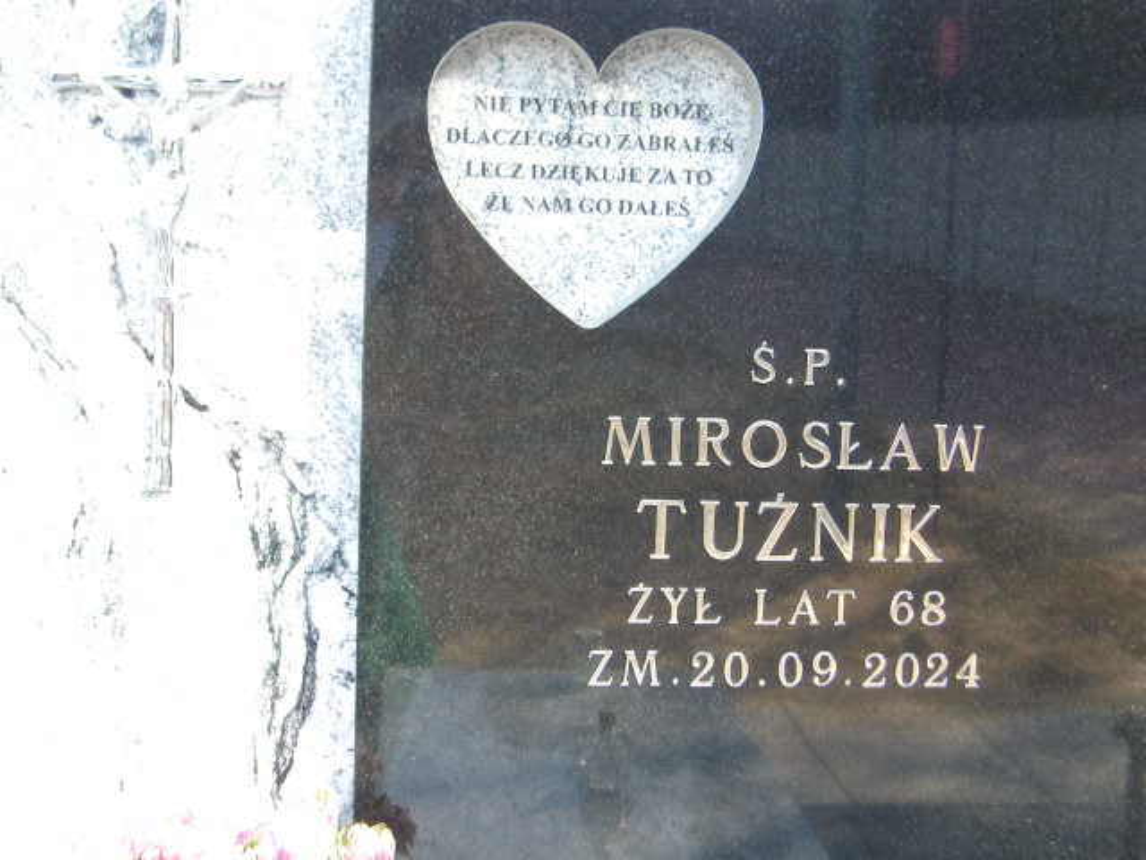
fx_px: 1755
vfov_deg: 27.5
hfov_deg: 36.2
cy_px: 430
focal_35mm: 53
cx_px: 573
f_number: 4.2
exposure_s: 1/74
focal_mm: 9.4
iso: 100
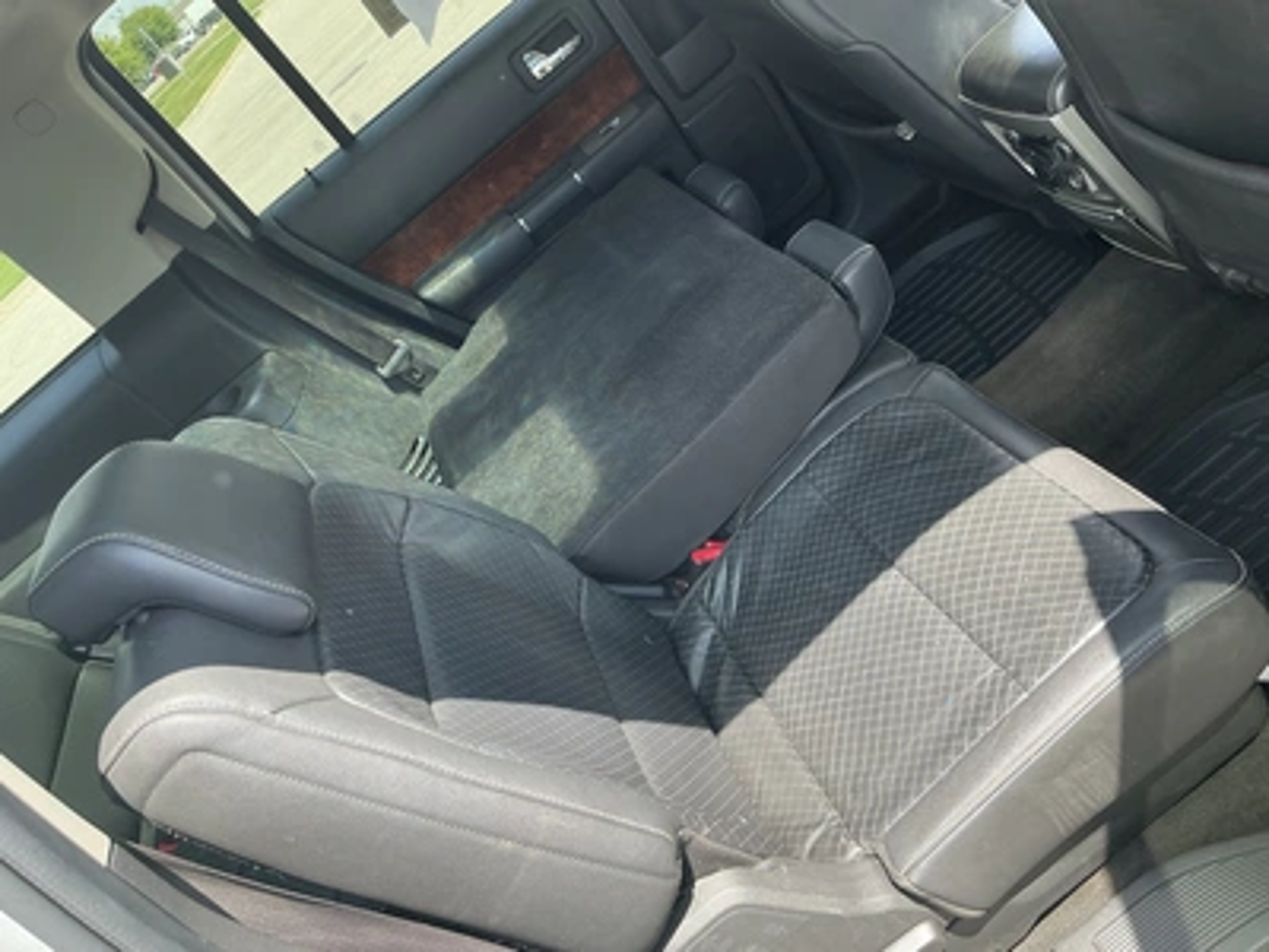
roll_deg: +43.7
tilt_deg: -28.7
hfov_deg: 63.4
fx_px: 1026
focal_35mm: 28
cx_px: 634
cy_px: 476
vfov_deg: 49.7
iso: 32
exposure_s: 1/172
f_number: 1.8
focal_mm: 3
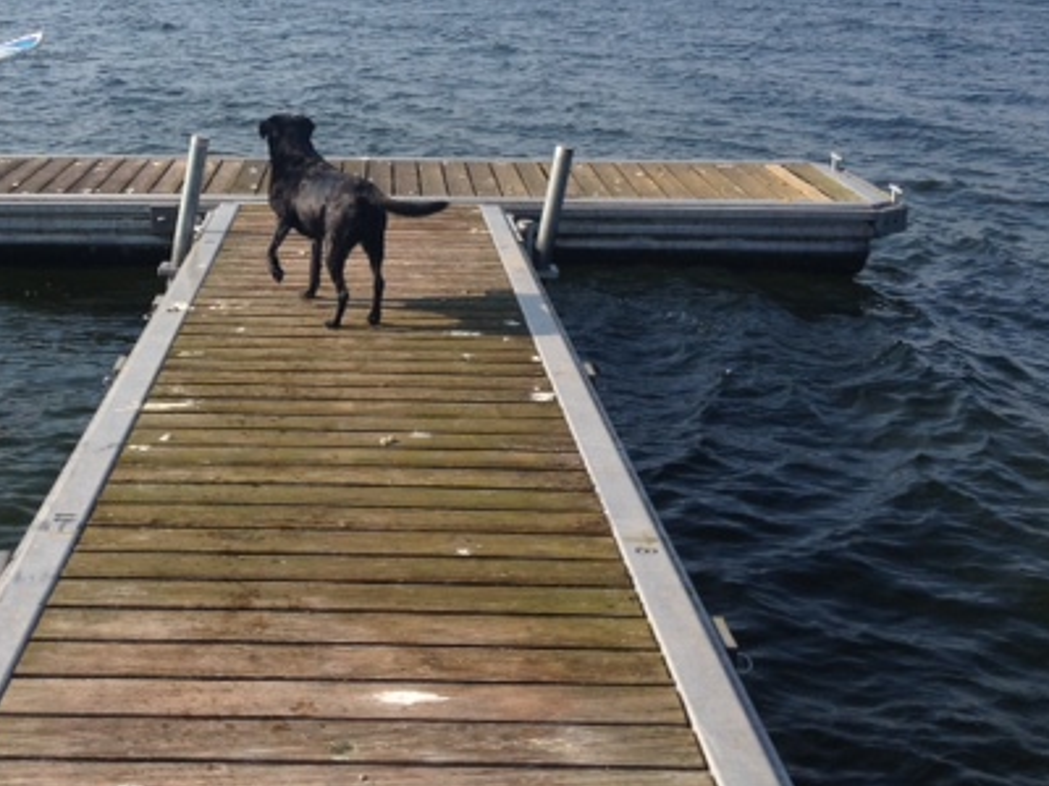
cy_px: 162
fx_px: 1697
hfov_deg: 34.0
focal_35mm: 56
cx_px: 349
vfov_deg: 25.7
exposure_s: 1/1416
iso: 50
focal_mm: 4.28
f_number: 2.4
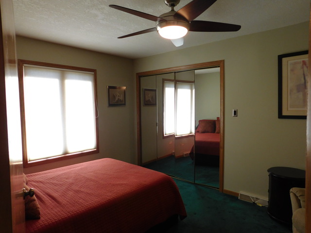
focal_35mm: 23
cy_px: 116
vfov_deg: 58.9
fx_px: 207
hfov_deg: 73.9
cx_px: 156
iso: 160
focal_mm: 4
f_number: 3
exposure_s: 1/30
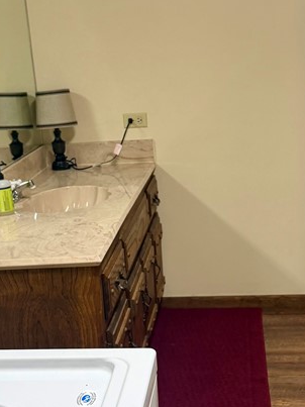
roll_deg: +4.4
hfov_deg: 24.0
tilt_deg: -16.4
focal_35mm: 61
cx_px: 159
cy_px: 257
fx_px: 717
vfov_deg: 31.5
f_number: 1.78
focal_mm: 6.76
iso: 160
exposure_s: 1/120
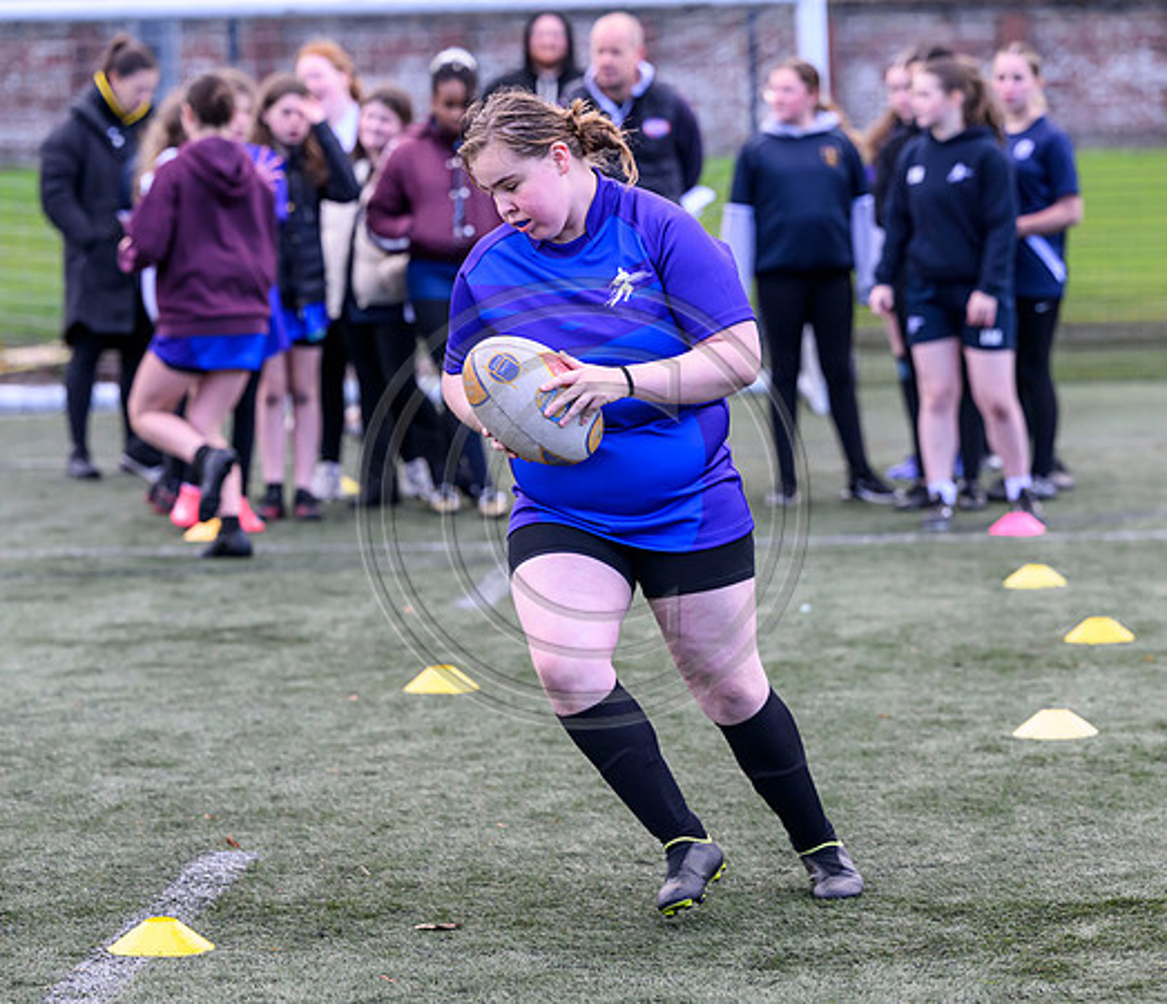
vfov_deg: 9.8
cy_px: 502
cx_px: 582
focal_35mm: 165
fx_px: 5859
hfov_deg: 11.4
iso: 1600
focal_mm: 140
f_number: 4
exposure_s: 1/1250
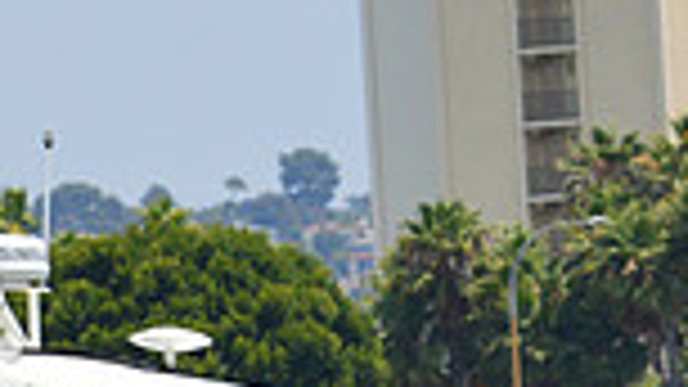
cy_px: 459
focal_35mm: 1193
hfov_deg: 1.8
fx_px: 21760
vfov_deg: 1.0
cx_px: -391
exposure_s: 1/500
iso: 280
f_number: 11
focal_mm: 200
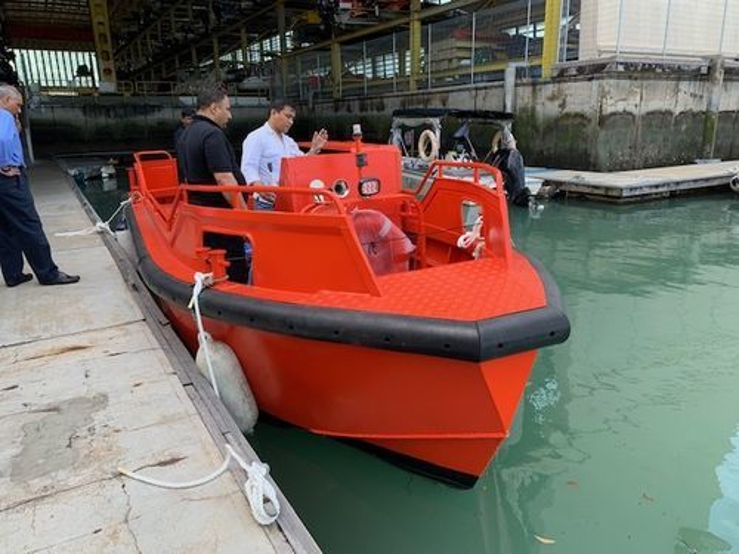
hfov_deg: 67.3
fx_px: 555
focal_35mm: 26
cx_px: 370
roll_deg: +0.9
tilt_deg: -16.7
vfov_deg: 53.1
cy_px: 277
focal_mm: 4.25
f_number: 1.8
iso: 25
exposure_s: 1/323
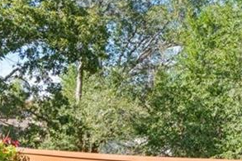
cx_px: 227
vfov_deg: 16.5
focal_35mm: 82
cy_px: 131
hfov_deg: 24.0
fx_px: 551
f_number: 11
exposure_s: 1/25
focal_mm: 15
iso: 100
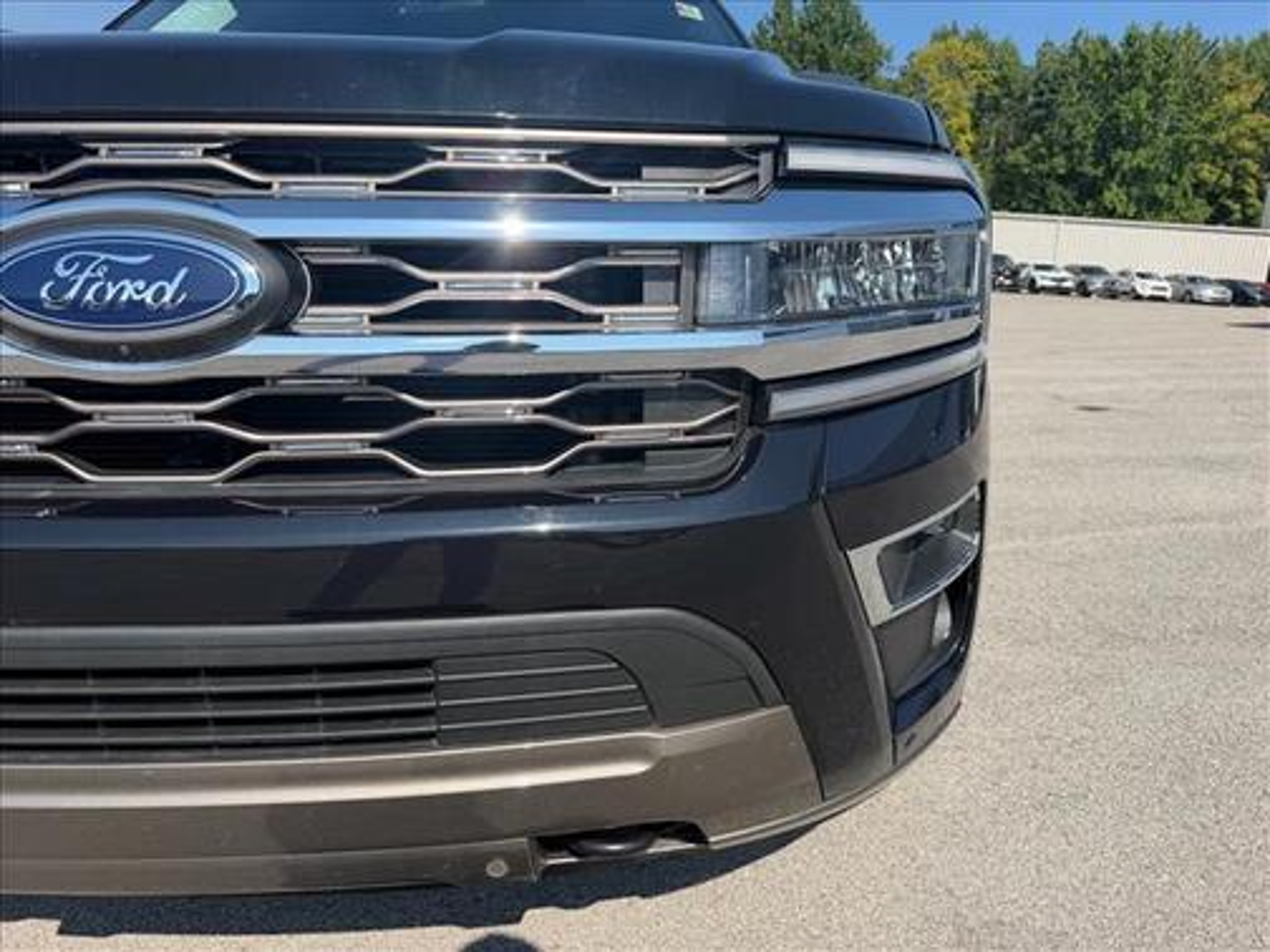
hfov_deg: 71.6
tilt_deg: -11.9
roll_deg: -2.3
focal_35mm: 24
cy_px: 476
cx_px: 635
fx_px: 881
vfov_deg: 56.8
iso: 80
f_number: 1.78
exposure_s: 1/3584
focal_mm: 6.76
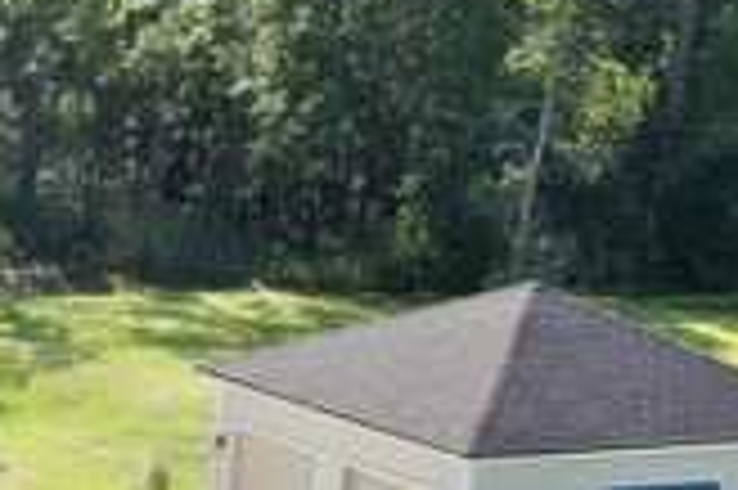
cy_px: 699
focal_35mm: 137
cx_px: -756
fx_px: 2806
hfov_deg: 13.0
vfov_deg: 9.7
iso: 100
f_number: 5
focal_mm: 10.26
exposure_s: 1/240
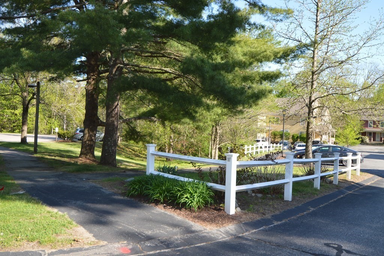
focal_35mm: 36
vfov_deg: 36.8
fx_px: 384
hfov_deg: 53.2
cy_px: 128
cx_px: 192
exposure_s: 1/200
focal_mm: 24
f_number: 5
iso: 100
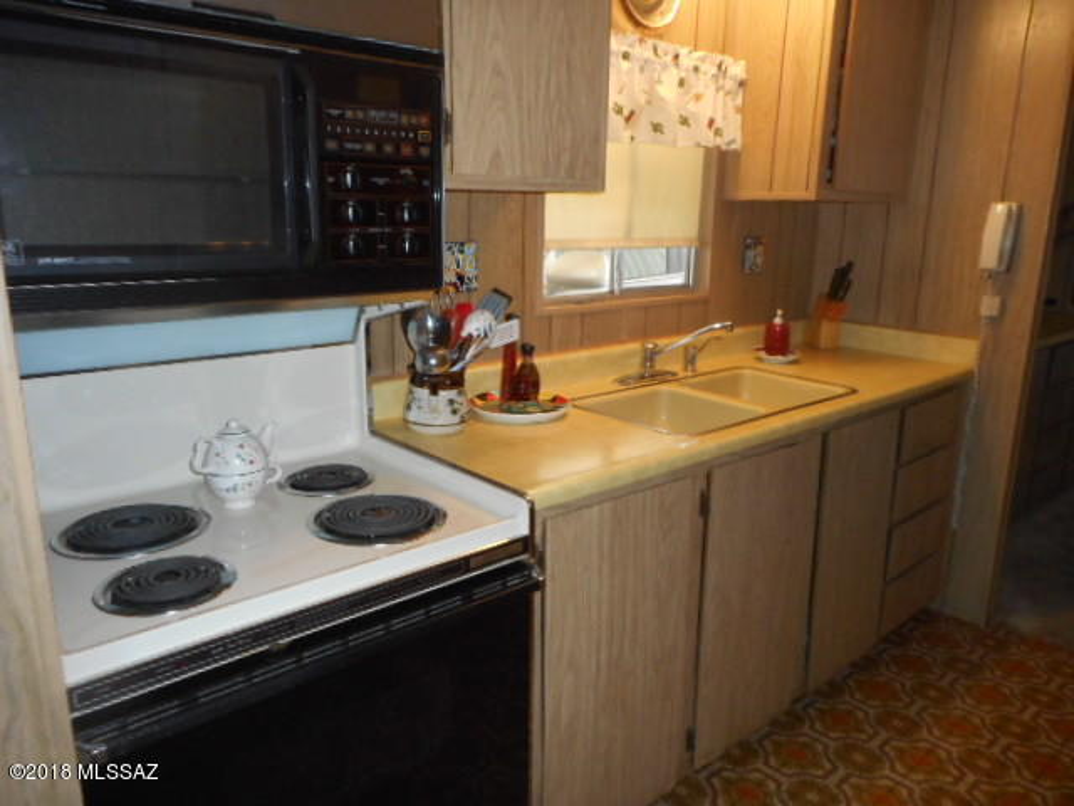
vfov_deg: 54.9
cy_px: 403
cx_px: 537
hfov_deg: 69.4
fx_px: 776
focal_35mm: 25
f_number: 3.7
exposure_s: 1/25
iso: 320
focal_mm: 4.5
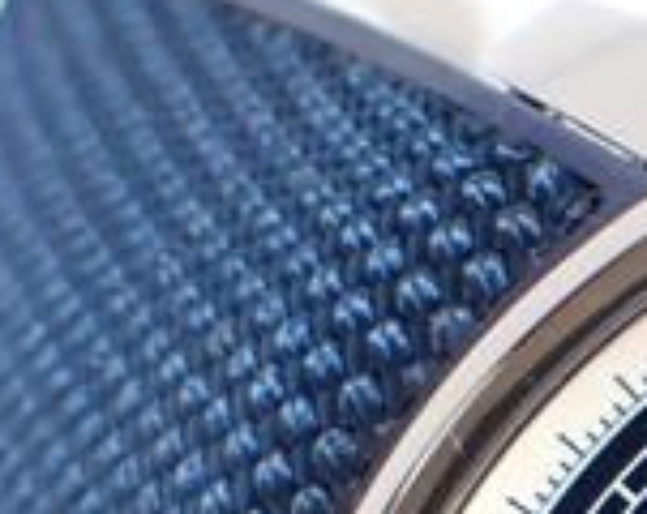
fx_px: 6971
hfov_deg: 5.2
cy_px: 865
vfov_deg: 4.2
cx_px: 1148
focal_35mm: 365
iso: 250
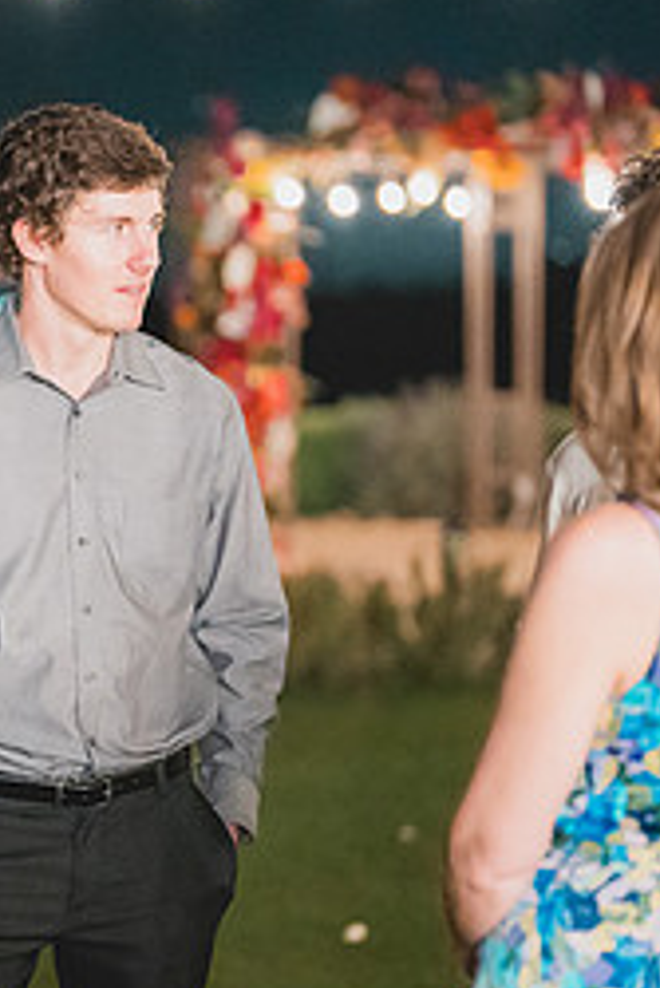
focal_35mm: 116
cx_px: -28
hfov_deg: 11.7
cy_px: 547
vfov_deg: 17.6
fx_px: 3185
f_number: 1.2
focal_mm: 50
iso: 8000
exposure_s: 1/200
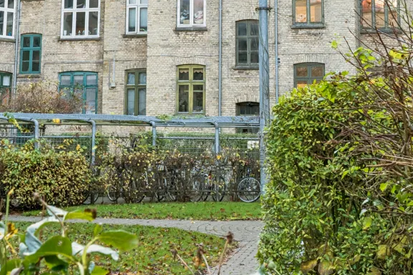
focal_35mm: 84
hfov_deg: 24.2
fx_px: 964
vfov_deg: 15.5
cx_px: 190
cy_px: -81
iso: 800
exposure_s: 1/30
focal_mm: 30
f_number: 11
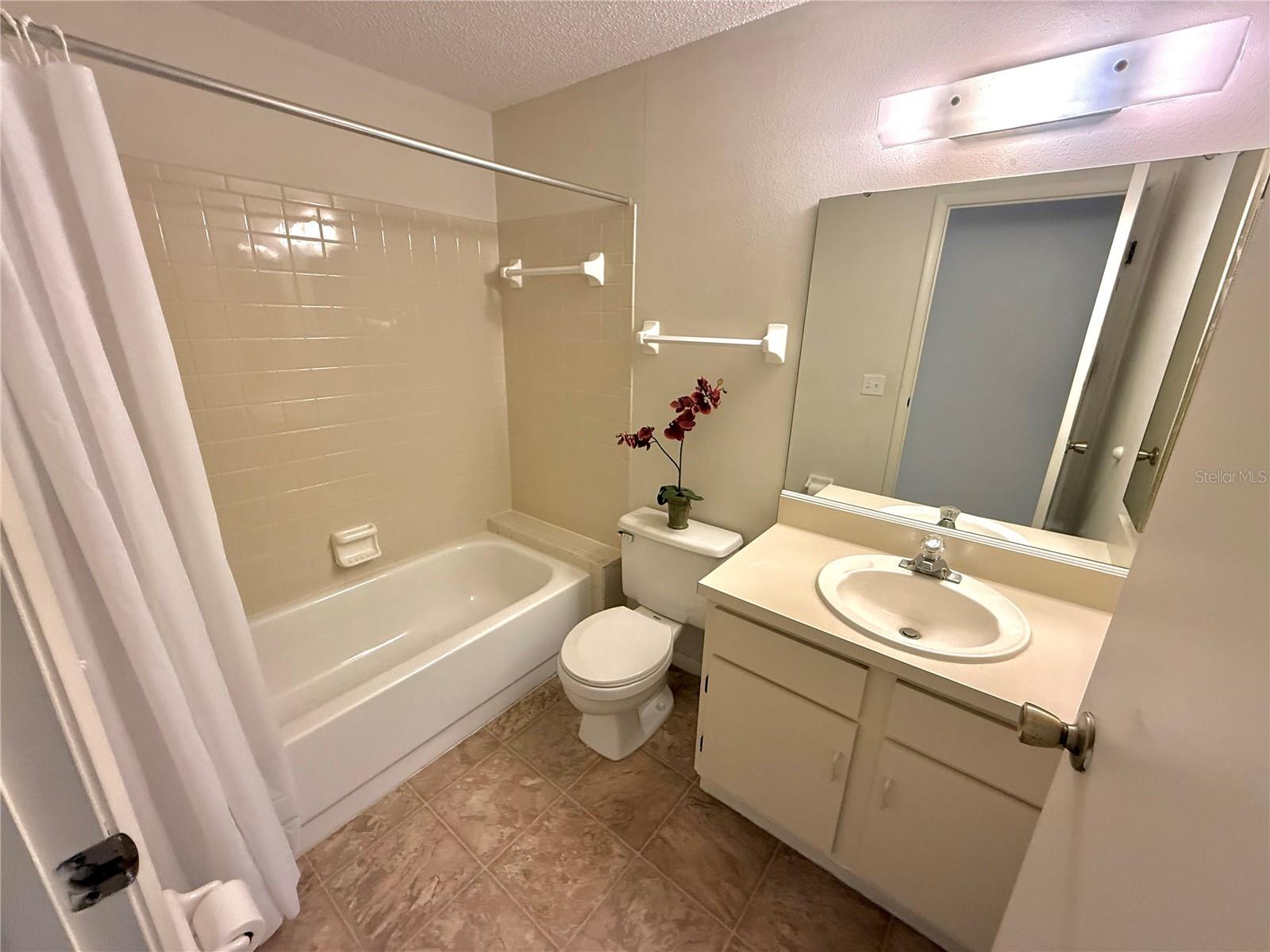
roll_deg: -0.7
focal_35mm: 14
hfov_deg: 102.1
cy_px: 476
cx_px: 635
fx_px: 514
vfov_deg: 85.7
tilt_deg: -16.7
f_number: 2.2
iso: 320
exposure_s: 1/120
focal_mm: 2.22
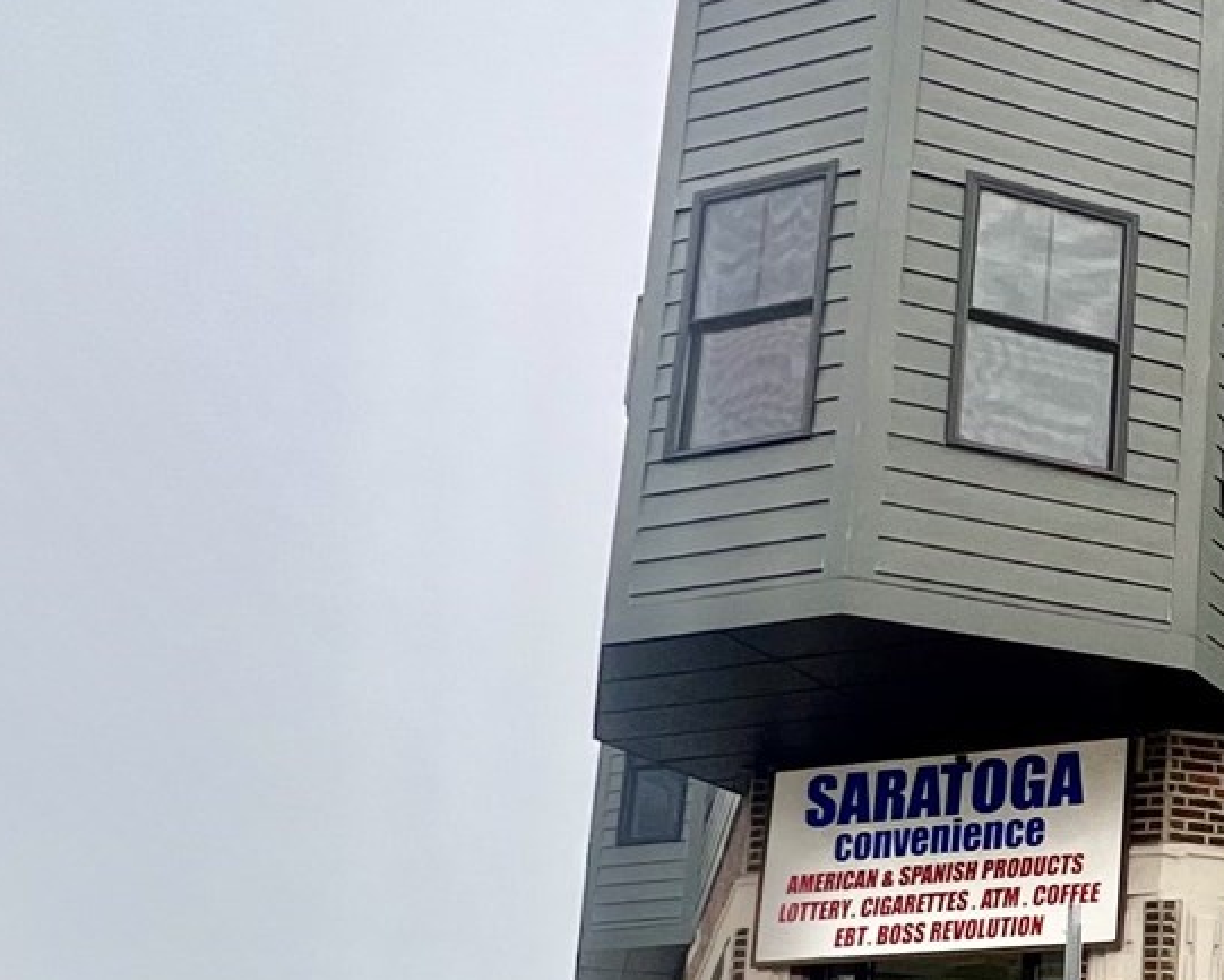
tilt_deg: +13.3
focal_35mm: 48
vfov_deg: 30.2
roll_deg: -0.8
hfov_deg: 32.6
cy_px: 867
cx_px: 1434
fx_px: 1739
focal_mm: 1.57
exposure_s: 1/394
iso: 32
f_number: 1.8
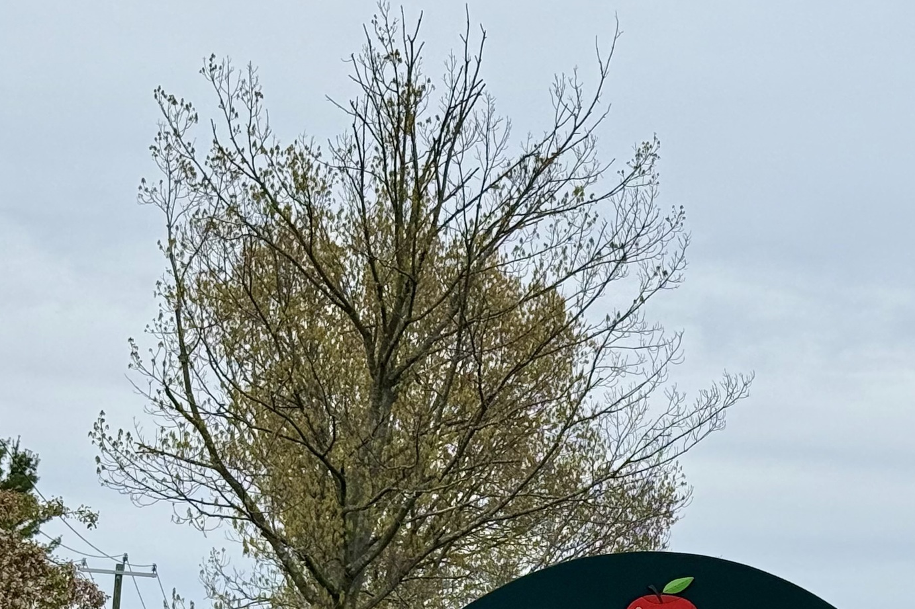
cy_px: 567
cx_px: 685
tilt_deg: +6.5
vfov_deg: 12.2
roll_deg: -1.9
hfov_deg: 18.3
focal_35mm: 111
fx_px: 2821
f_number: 1.78
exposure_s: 1/5587
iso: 80
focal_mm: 6.76
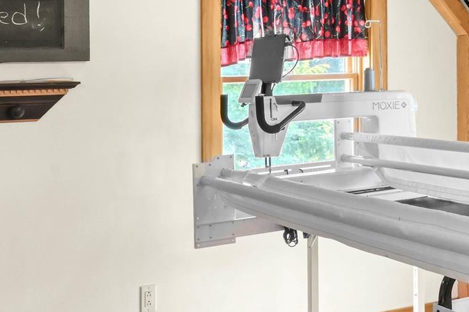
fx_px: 821
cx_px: 311
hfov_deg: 31.7
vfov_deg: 21.3
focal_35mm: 63
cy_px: 62
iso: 1000
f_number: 14
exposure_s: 1/5
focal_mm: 14
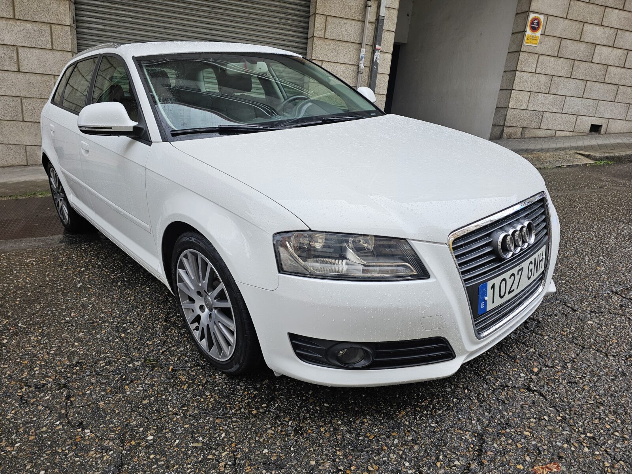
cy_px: 237
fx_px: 420
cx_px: 316
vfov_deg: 58.9
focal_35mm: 23
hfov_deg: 73.9
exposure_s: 1/180
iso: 25
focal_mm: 6.3
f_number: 1.7
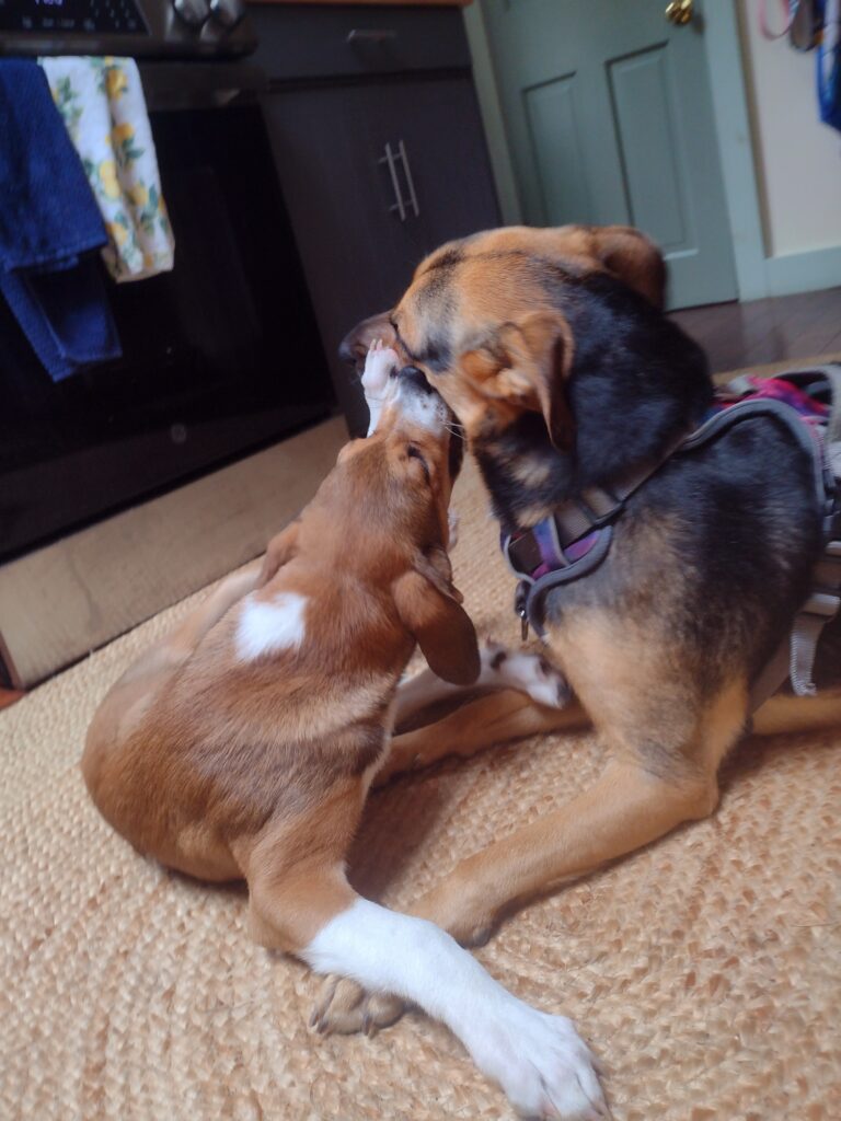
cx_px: 420
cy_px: 560
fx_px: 875
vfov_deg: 65.3
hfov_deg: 51.4
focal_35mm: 27
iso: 129
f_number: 1.7
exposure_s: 1/60
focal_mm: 4.71
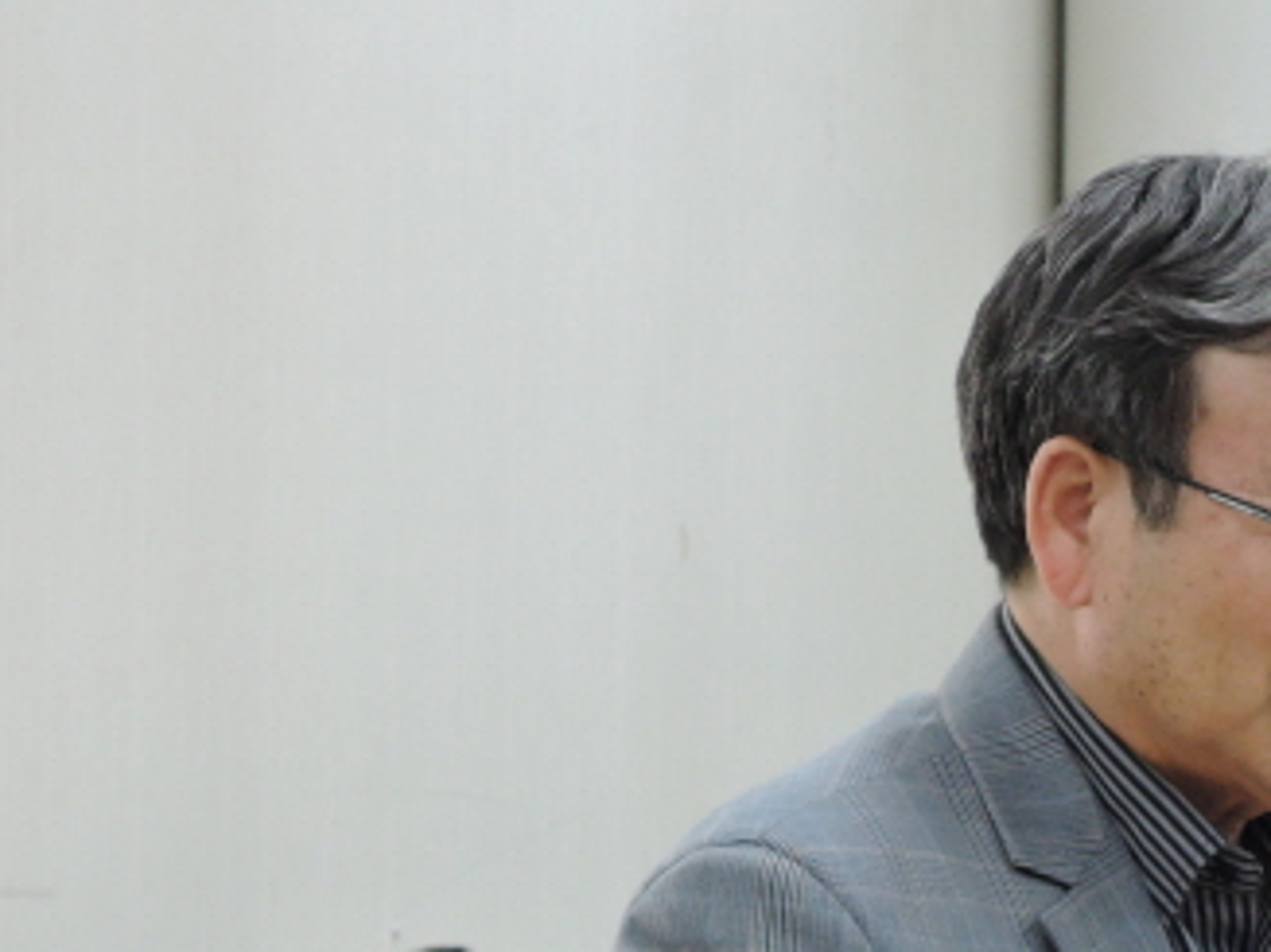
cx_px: 1388
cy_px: 929
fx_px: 10791
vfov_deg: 5.0
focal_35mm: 294
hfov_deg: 6.7
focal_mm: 25.5
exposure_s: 1/15
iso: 400
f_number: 5.6
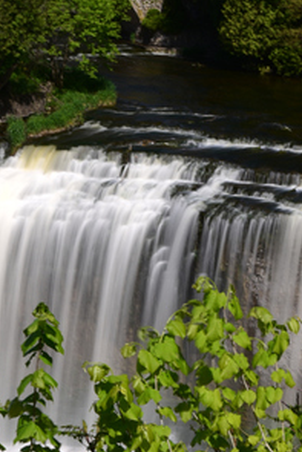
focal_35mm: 125
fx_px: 1571
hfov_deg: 11.0
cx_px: 228
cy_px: 293
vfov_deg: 16.4
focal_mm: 48
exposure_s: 1/1.3
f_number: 22
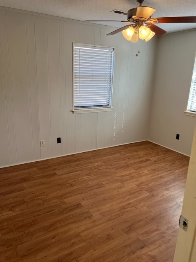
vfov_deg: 67.3
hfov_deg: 53.1
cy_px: 131
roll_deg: -1.3
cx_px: 98
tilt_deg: -15.0
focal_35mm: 26
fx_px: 196
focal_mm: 5.7
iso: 125
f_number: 1.5
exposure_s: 1/120
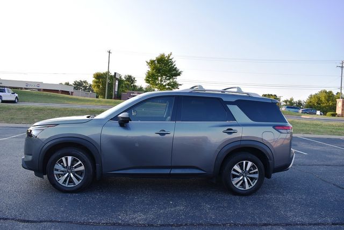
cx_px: 172
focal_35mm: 27
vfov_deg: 48.0
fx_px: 258
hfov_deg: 67.4
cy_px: 115
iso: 280
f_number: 5.6
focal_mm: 18
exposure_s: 1/250
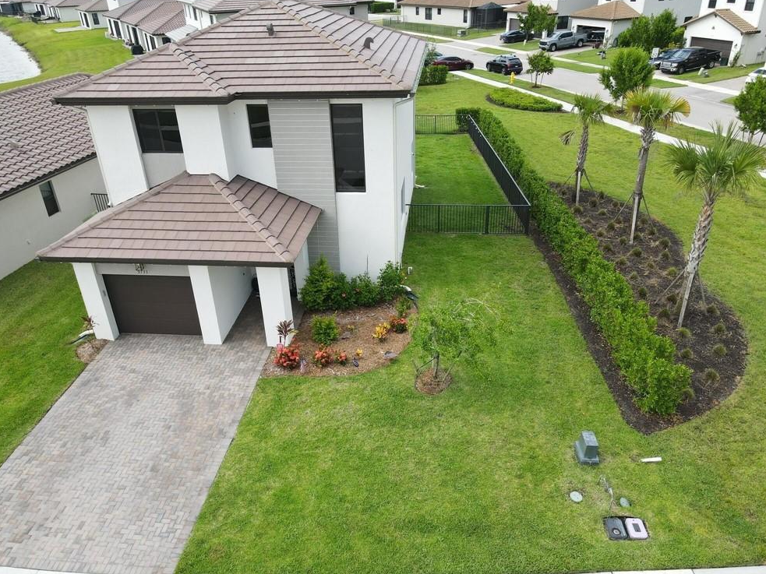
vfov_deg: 54.9
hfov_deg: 69.4
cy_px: 288
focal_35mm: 25
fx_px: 553
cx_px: 383
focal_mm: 4.5
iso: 100
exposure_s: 1/200
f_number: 2.8
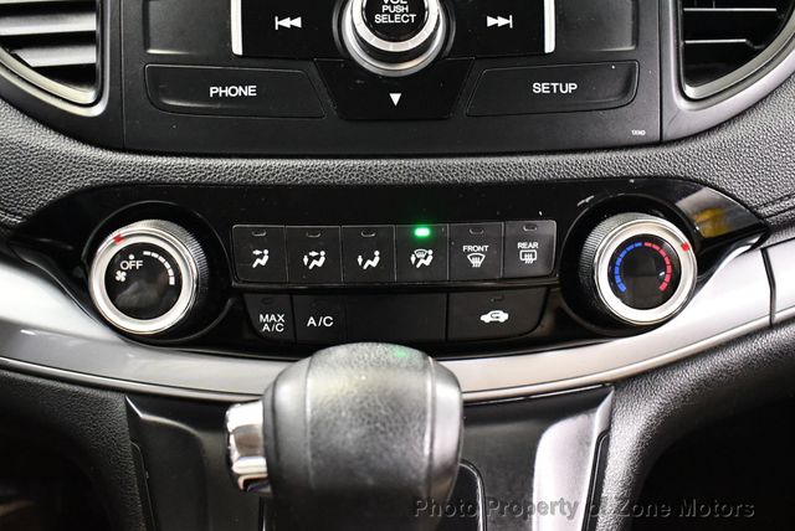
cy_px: 266
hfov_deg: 53.1
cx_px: 398
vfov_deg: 36.9
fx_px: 796
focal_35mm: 36
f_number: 3.5
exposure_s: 1/60
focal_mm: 18
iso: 5600
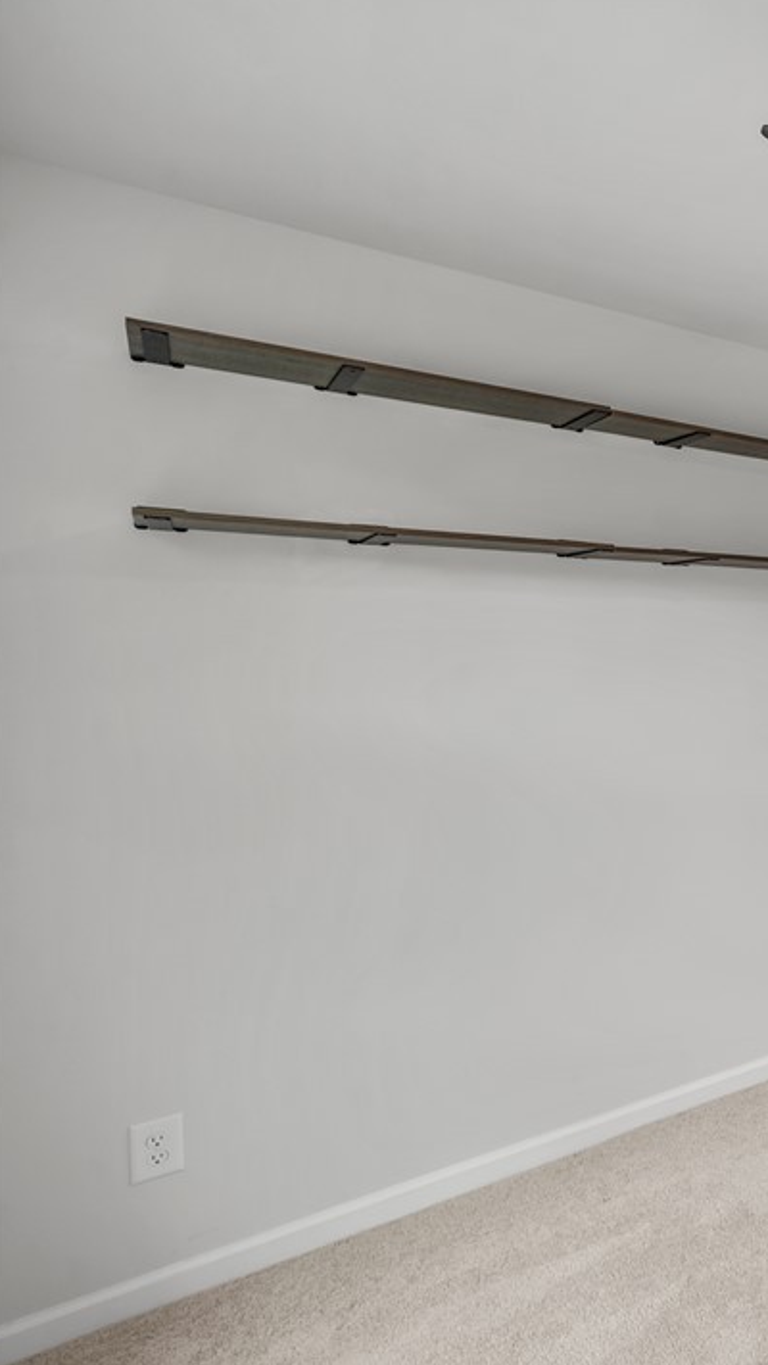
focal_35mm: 24
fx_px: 869
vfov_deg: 76.3
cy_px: 682
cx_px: 1031
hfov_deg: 33.0
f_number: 8
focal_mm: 15
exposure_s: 1/30
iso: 2500
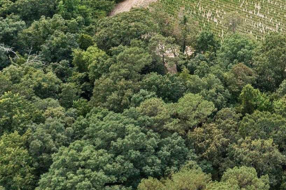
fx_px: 556
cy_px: -40
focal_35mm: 70
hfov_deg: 26.2
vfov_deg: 18.4
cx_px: 330
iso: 100
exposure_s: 1/1000
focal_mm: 10.26
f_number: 5
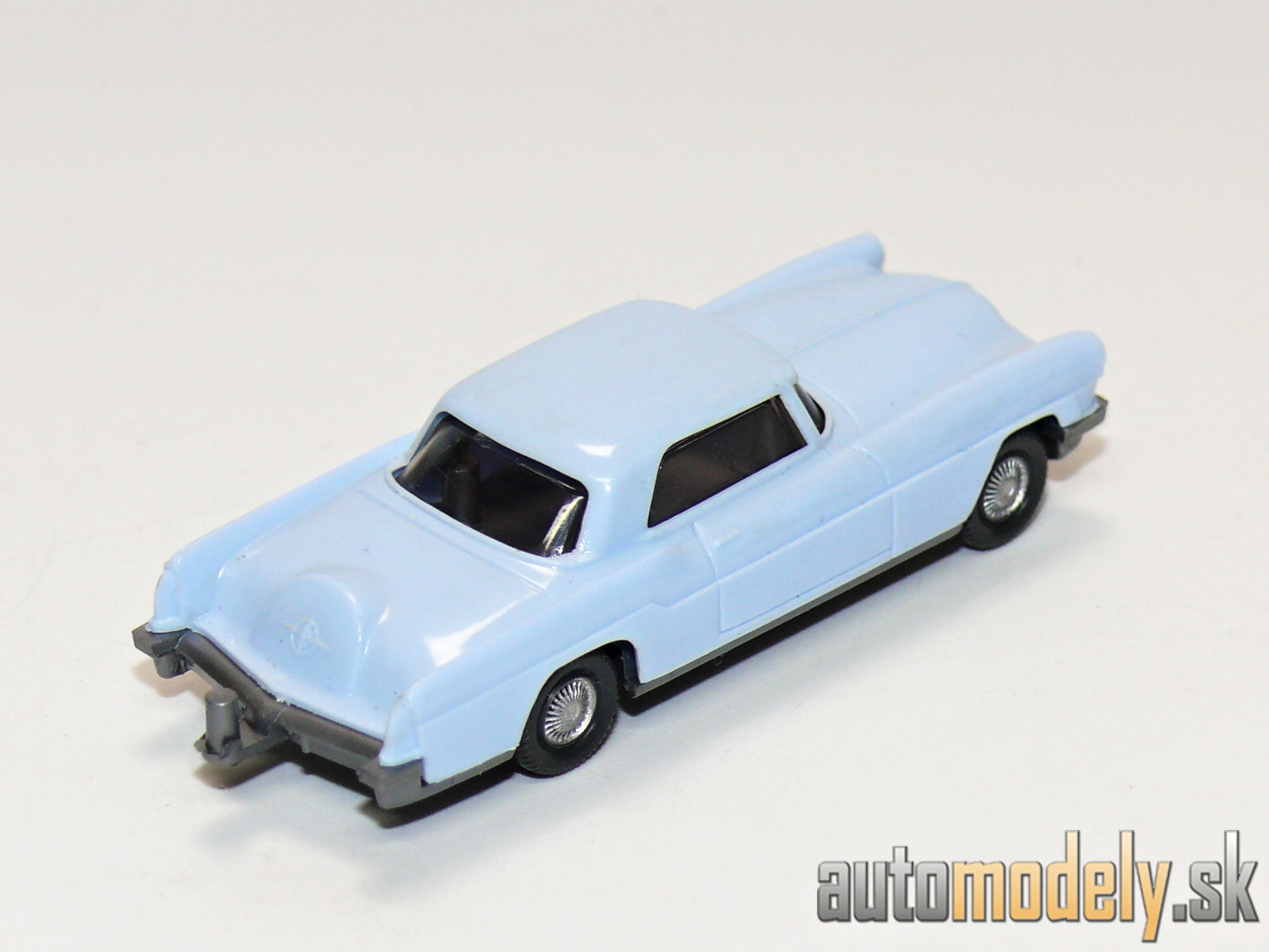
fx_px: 4912
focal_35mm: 134
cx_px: 634
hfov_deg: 14.7
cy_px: 476
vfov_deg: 11.1
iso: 100
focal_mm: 15.9
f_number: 4
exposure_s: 1/30
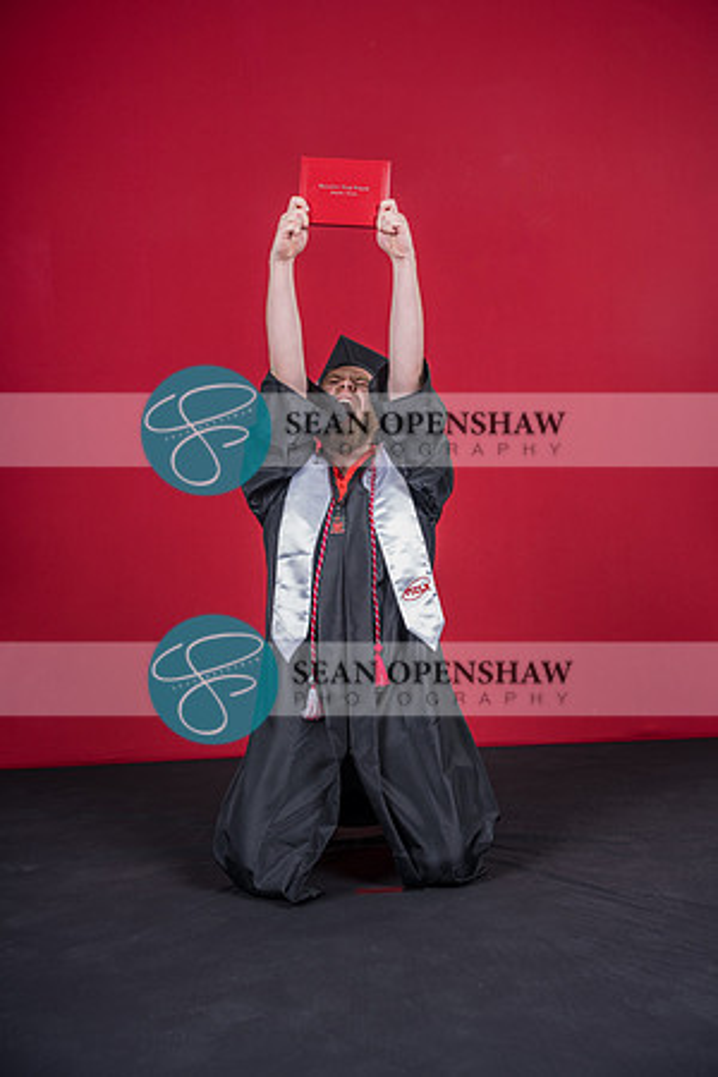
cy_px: 538
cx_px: 359
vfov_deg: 41.4
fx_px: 1424
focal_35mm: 48
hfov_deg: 28.3
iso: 125
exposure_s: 1/160
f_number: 4.5
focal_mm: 47.6
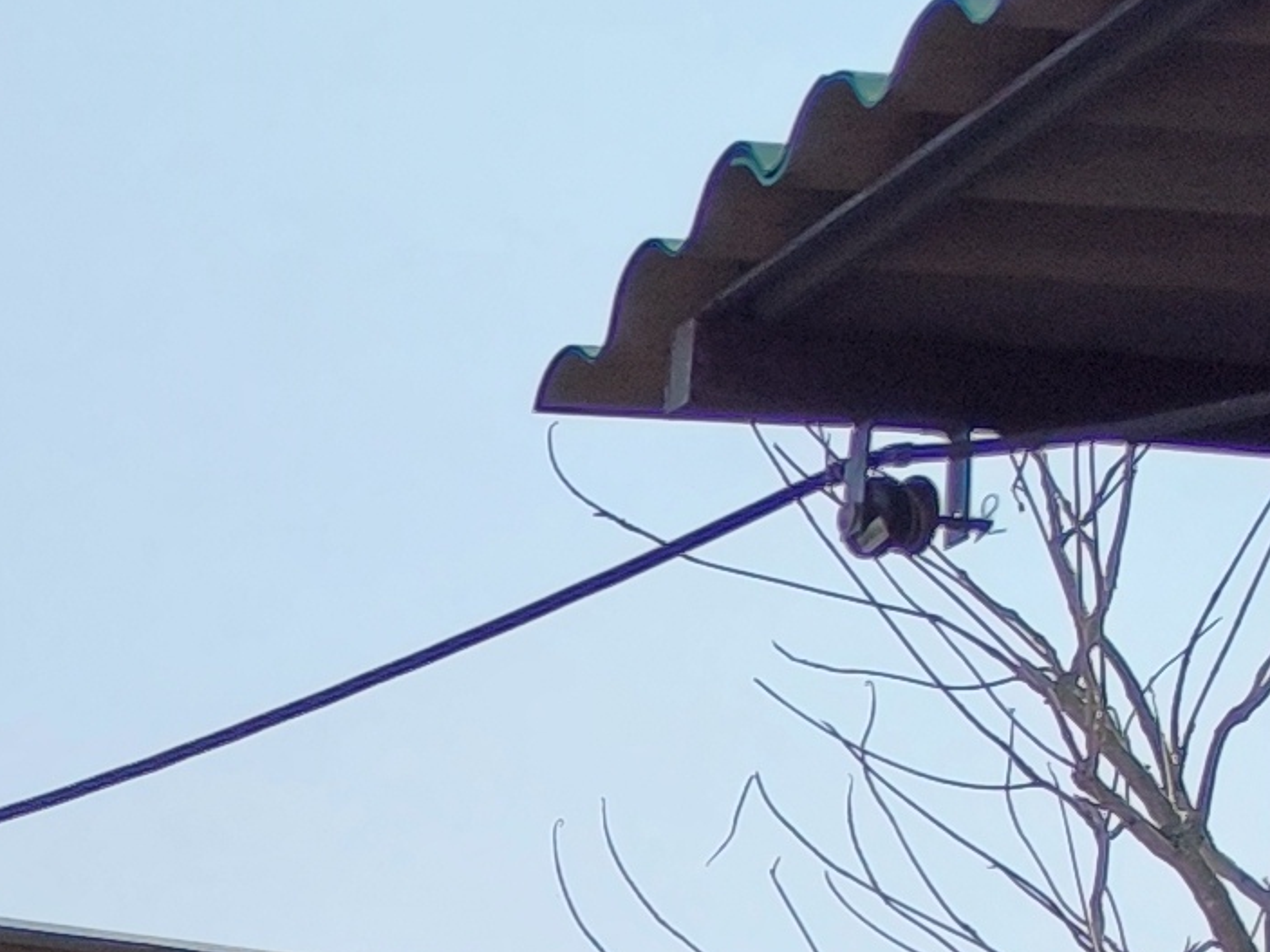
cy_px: 1815
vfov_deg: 10.3
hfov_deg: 11.7
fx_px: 4915
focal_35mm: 134
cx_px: -1904
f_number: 1.69
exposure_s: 1/1173
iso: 50
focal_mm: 7.01
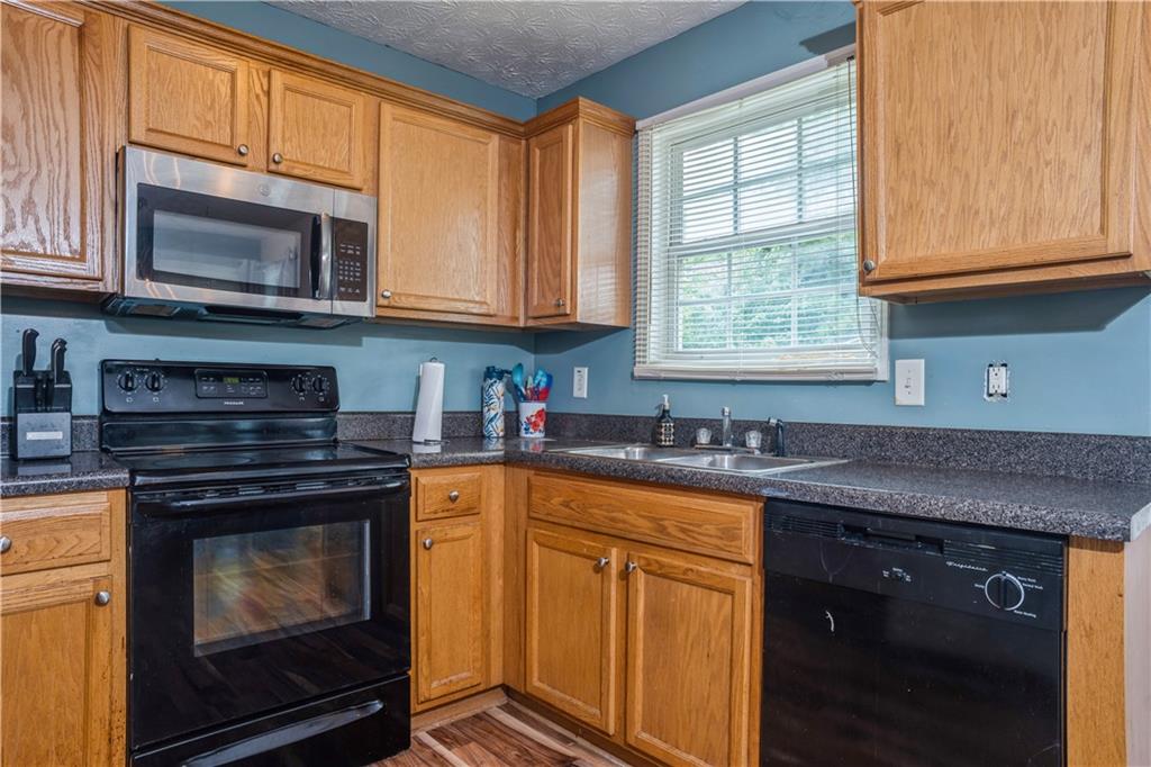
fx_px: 671
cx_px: 576
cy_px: 384
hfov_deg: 81.2
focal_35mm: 21
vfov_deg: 59.5
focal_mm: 21
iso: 200
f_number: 8
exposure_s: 1/1.25
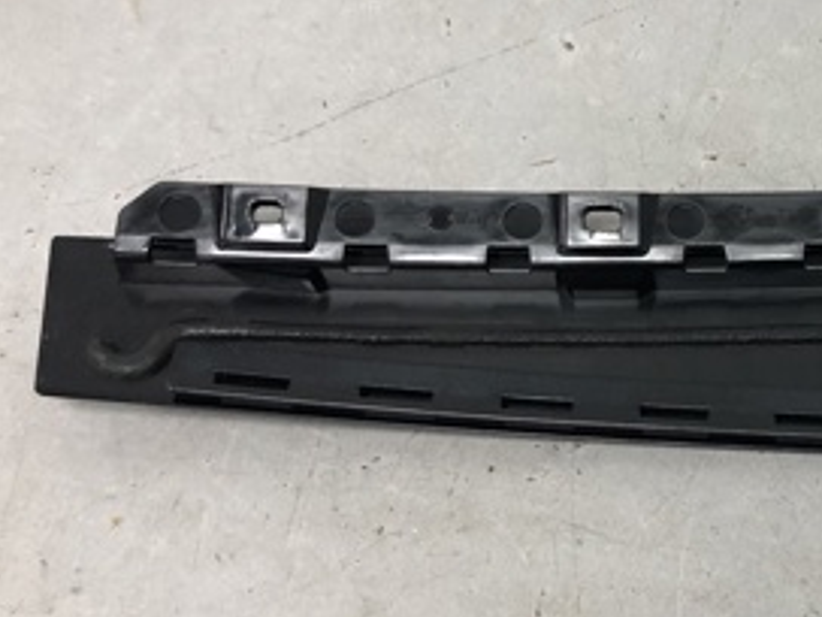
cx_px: 943
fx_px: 1567
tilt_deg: -58.3
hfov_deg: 26.6
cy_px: 233
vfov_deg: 22.2
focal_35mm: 66
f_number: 1.8
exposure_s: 1/25
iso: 32
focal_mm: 4
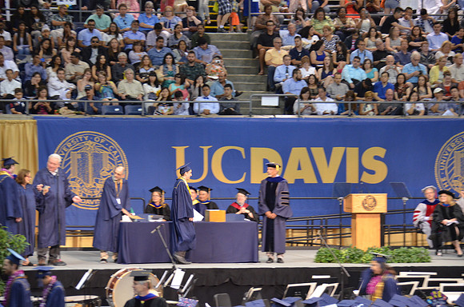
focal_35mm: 188
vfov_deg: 7.3
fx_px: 2411
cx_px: 232
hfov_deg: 11.0
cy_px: 154
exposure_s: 1/25
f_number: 5.6
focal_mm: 125
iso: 1600
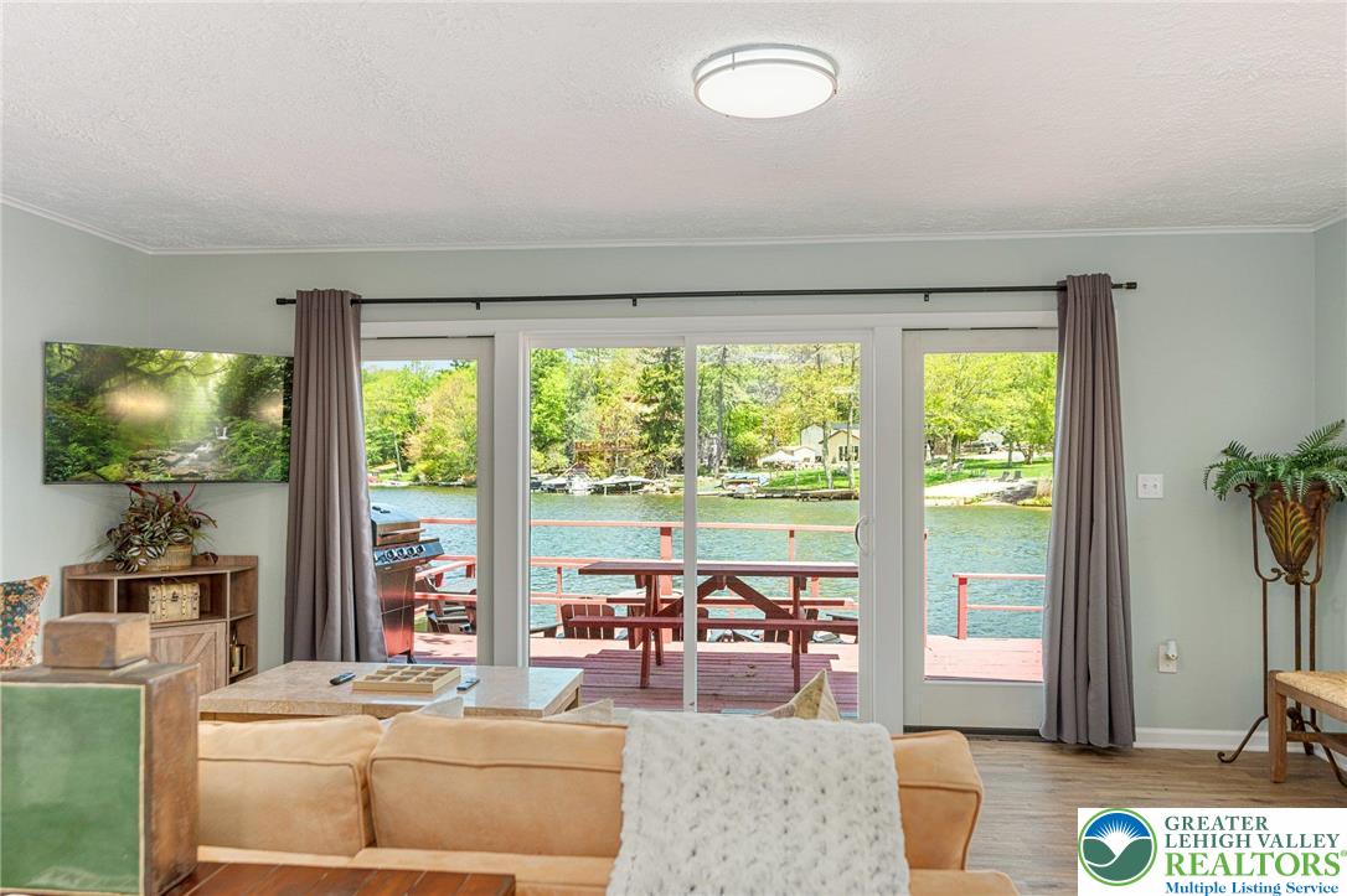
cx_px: 674
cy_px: 448
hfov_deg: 71.5
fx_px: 935
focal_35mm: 25
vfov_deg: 51.2
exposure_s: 1/60
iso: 320
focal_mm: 25
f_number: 4
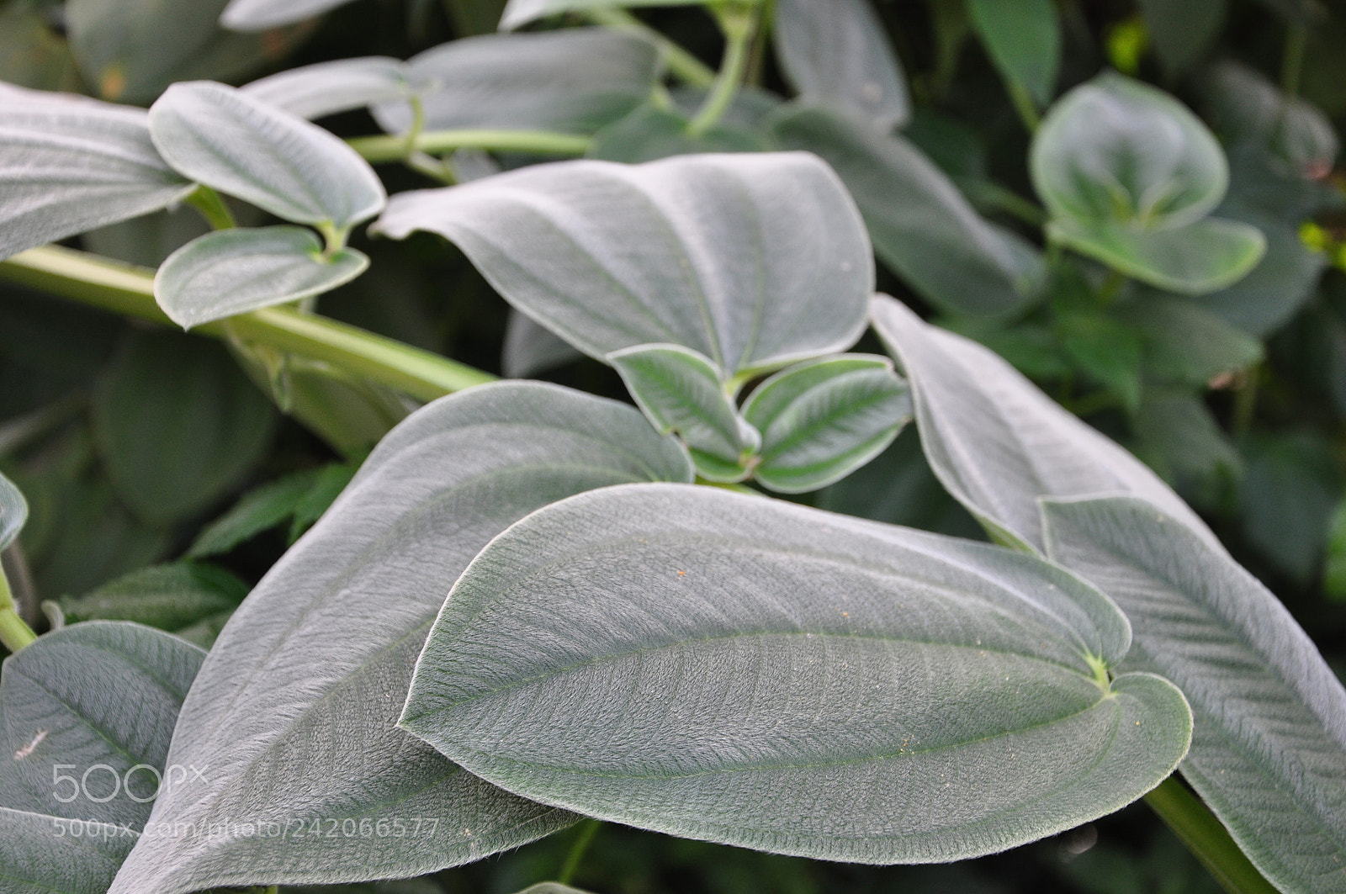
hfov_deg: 26.0
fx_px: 2913
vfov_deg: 17.5
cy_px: 447
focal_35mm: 78
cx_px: 673
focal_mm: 52
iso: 400
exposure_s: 1/40
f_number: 7.1
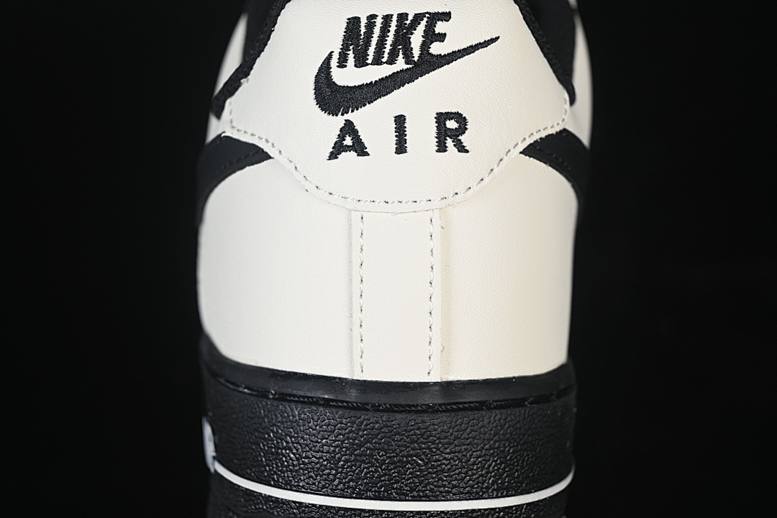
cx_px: 388
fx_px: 1619
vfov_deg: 18.2
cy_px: 259
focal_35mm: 75
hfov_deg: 27.0
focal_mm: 50
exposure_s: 1/80
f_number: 7.1
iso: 160
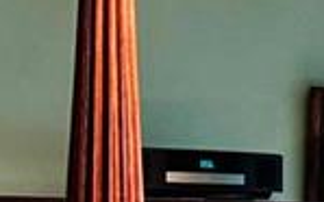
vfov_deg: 7.4
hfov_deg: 10.3
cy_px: 272
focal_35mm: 175
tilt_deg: -2.8
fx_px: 1545
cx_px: 781
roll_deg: -1.7
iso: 320
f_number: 1.78
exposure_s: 1/60
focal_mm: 6.76
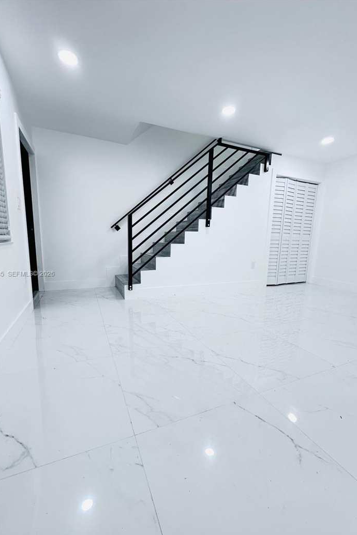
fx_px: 223
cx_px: 176
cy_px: 274
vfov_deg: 100.4
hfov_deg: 77.3
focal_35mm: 15
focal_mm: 2.22
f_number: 2.2
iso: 160
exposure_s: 1/60
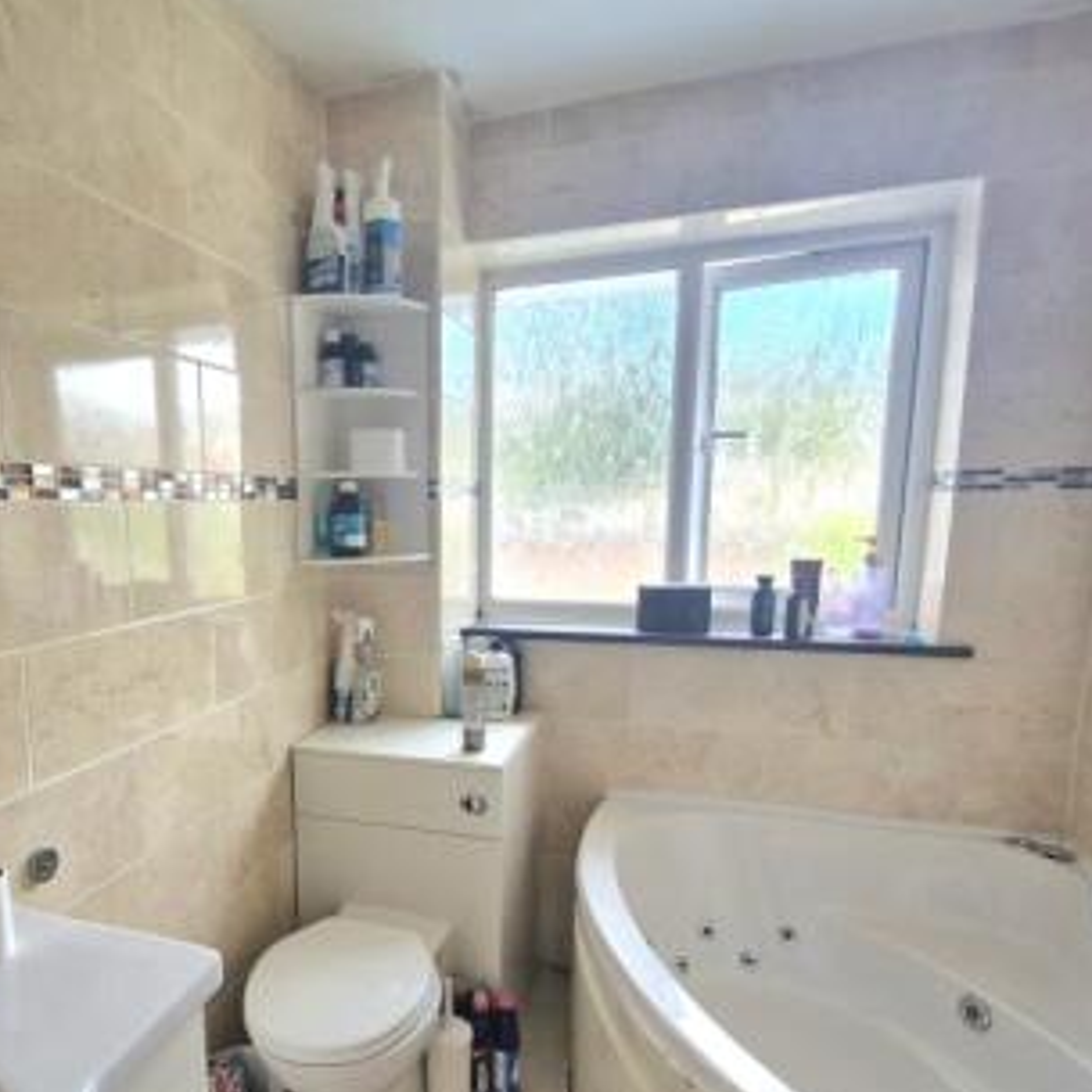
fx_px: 785
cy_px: 638
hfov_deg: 67.9
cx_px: 372
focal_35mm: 22
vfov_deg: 69.1
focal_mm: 1.74
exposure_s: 1/100
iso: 50
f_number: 2.2
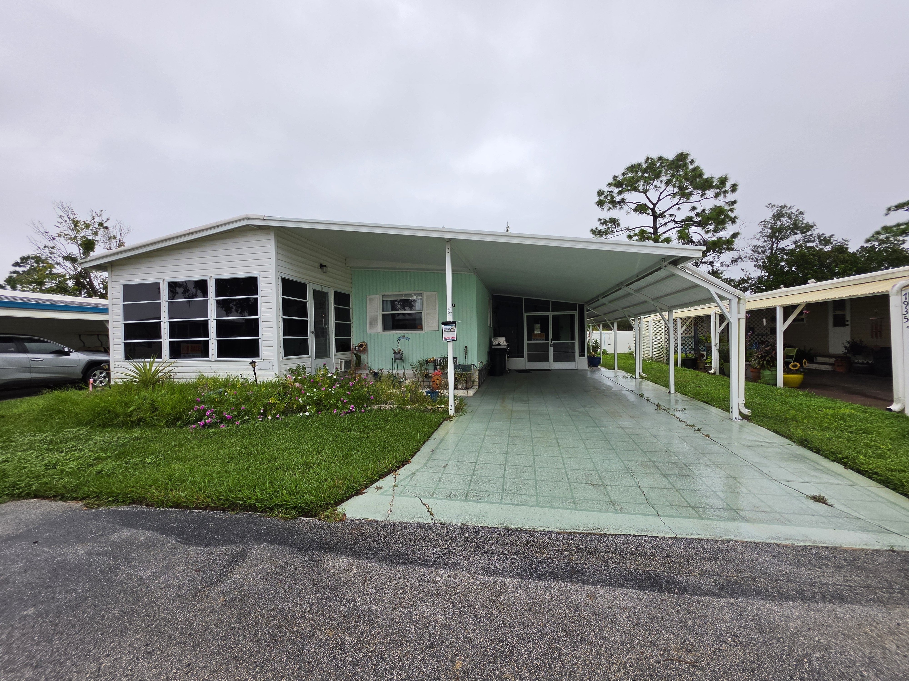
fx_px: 341
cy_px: 340
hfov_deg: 106.2
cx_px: 454
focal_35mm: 13
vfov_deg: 89.9
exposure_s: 1/120
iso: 20
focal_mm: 2.2
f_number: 1.9
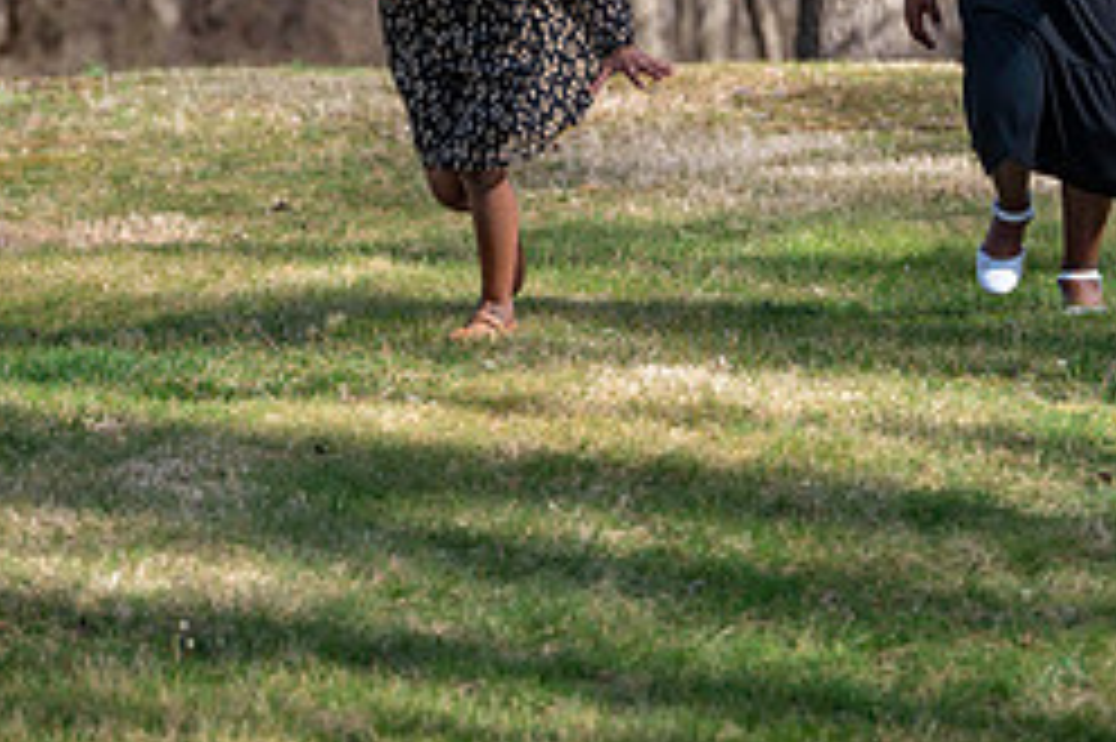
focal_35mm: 239
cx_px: 878
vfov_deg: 5.7
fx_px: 7404
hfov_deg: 8.6
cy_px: 45
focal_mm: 102
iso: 250
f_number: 4
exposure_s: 1/1600
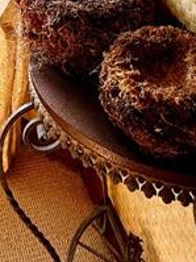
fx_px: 408
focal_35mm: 54
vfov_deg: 26.8
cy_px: -118
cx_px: 38
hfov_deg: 26.5
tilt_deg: -5.7
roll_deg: -3.4
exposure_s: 1/99
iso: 100
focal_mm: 2.22
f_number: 2.2
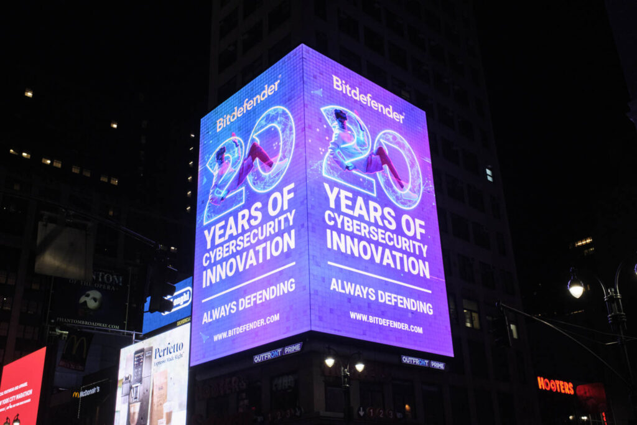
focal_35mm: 35
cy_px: 212
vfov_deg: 37.9
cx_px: 318
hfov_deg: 54.4
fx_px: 619
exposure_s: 1/200
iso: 400
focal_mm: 23
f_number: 8
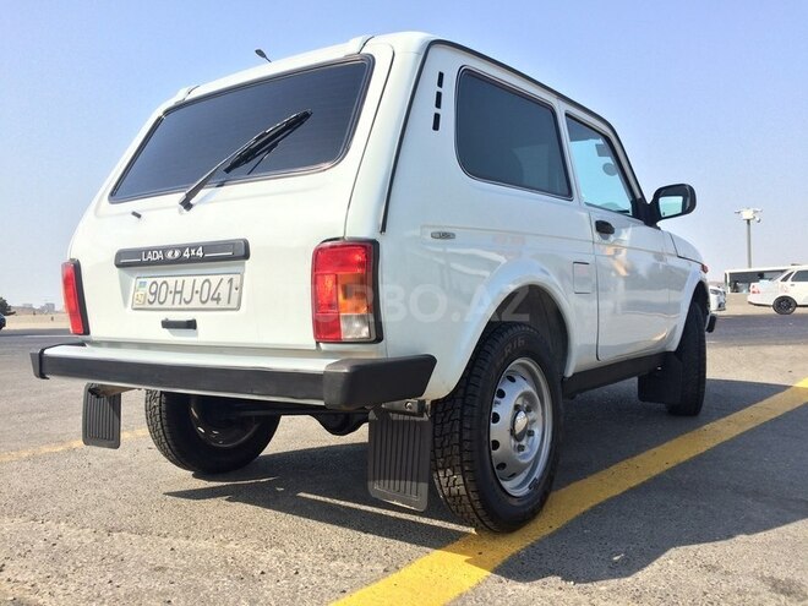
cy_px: 303
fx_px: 677
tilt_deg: +0.3
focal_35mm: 29
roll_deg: +1.3
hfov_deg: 61.7
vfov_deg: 48.2
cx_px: 404
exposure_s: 1/1466
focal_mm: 4.15
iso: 32
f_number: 2.2
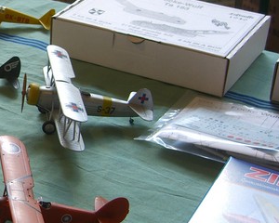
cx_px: -32
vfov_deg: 15.5
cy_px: 85
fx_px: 817
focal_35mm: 99
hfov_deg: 18.6
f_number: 2.8
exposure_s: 1/125
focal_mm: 7.9
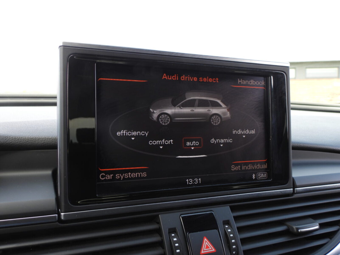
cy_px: 128
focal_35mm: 32
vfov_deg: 44.2
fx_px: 314
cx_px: 170
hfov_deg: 56.8
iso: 100
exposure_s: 1/125
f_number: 3.2
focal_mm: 5.8
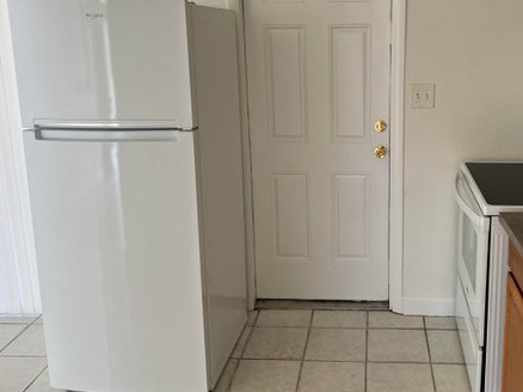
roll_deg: -0.5
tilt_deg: -11.7
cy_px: 149
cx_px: 333
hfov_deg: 48.4
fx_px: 574
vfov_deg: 37.5
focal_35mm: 38
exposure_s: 1/121
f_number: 1.5
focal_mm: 5.7
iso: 80
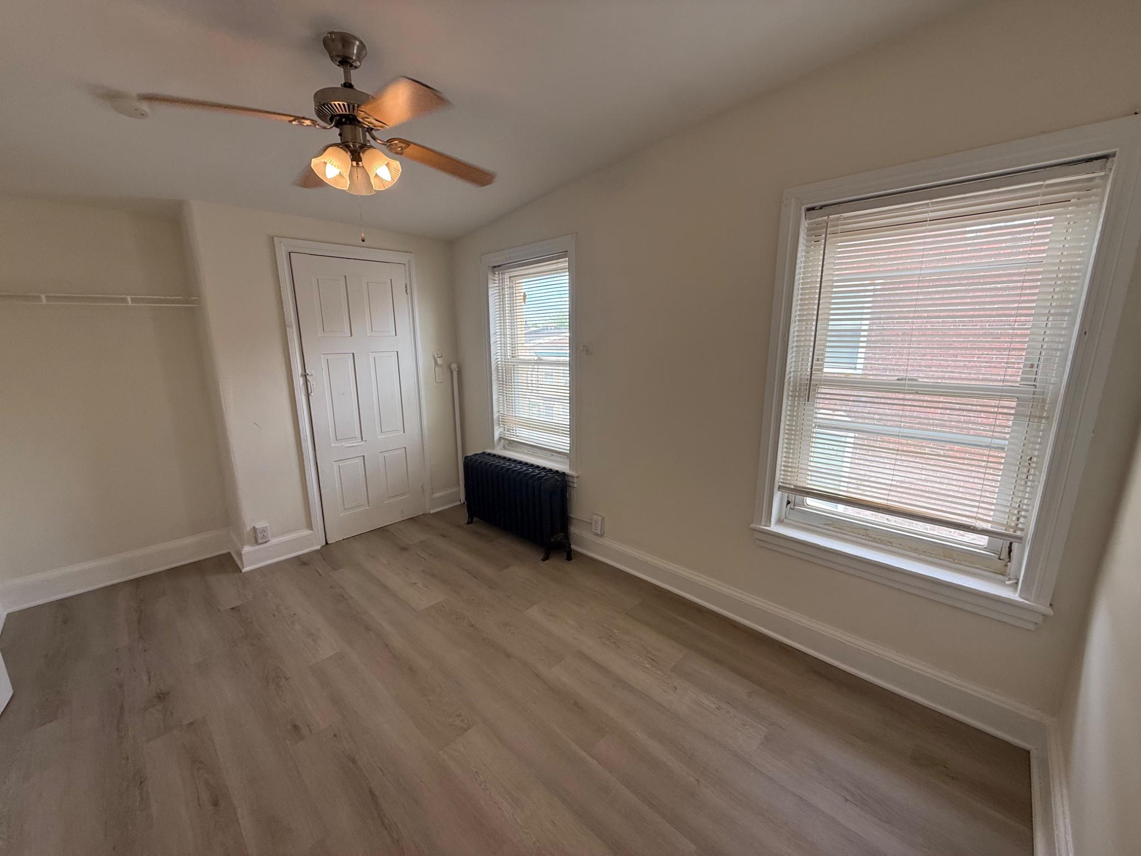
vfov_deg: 85.7
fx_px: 461
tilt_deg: -11.0
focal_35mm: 14
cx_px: 570
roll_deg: -0.6
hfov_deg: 102.1
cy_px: 428
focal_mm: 2.22
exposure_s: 1/99
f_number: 2.2
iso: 64
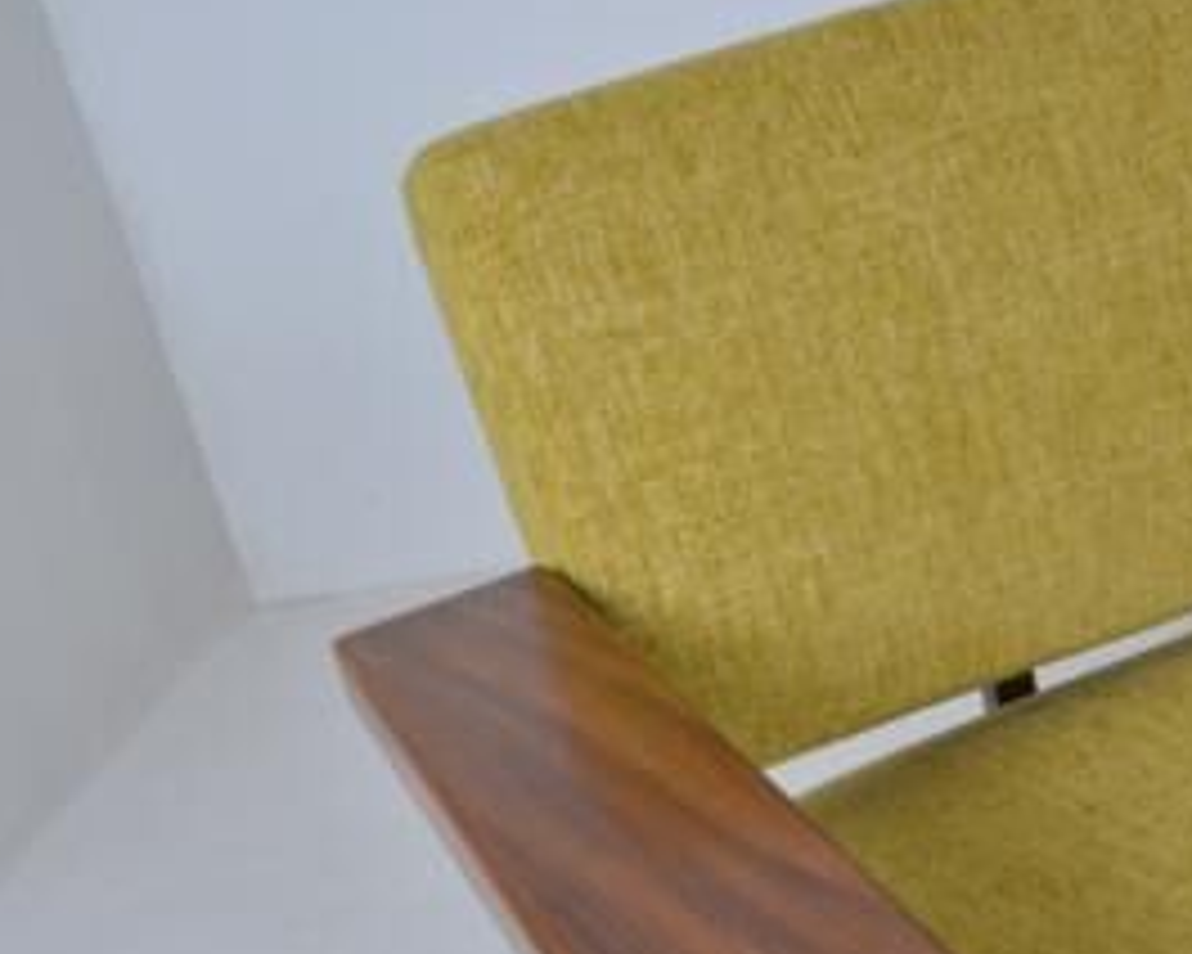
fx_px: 2470
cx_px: 913
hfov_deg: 26.7
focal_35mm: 70
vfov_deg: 21.5
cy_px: 806
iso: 400
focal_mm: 22
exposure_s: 1/125
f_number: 10
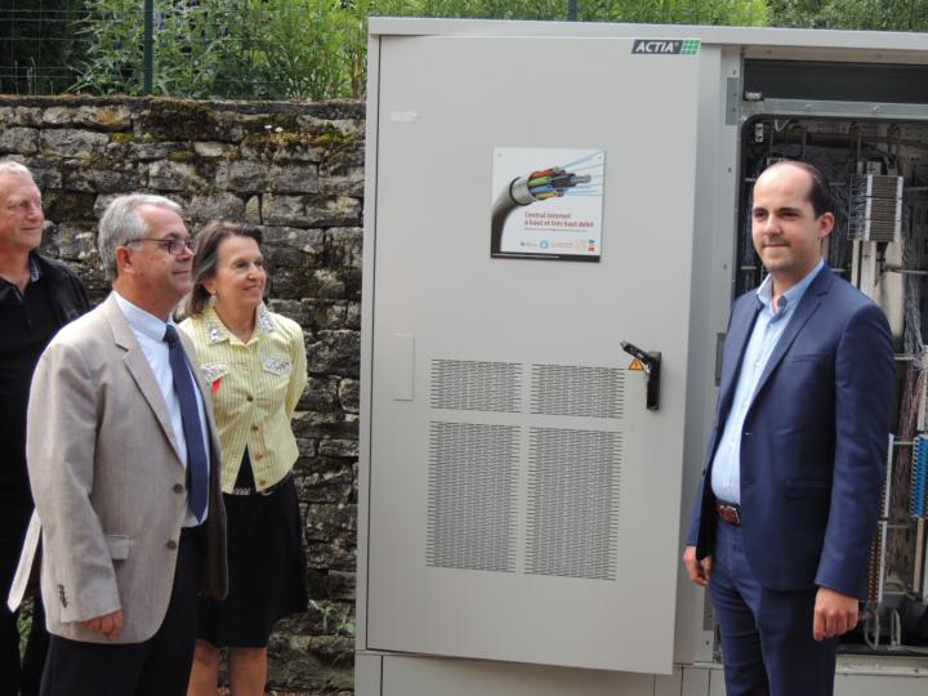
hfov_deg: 38.2
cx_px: 464
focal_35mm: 50
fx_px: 1340
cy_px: 348
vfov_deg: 29.1
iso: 140
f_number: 3.6
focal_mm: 8.9
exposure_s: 1/250
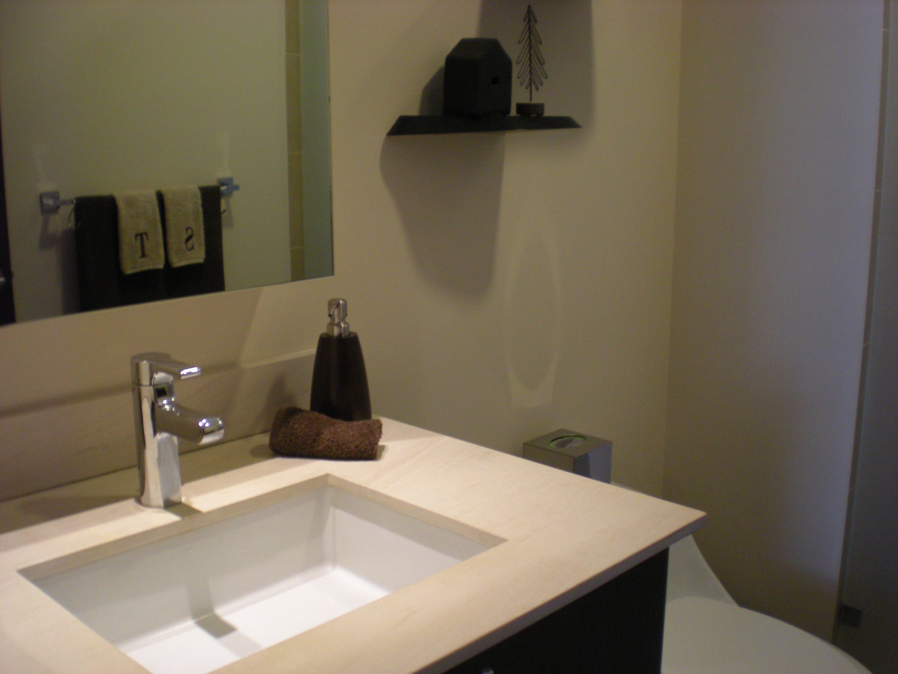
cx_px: 449
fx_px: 986
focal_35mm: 38
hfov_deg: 49.0
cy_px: 337
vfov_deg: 37.7
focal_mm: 6.3
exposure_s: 1/33.4
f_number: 3.1
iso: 200
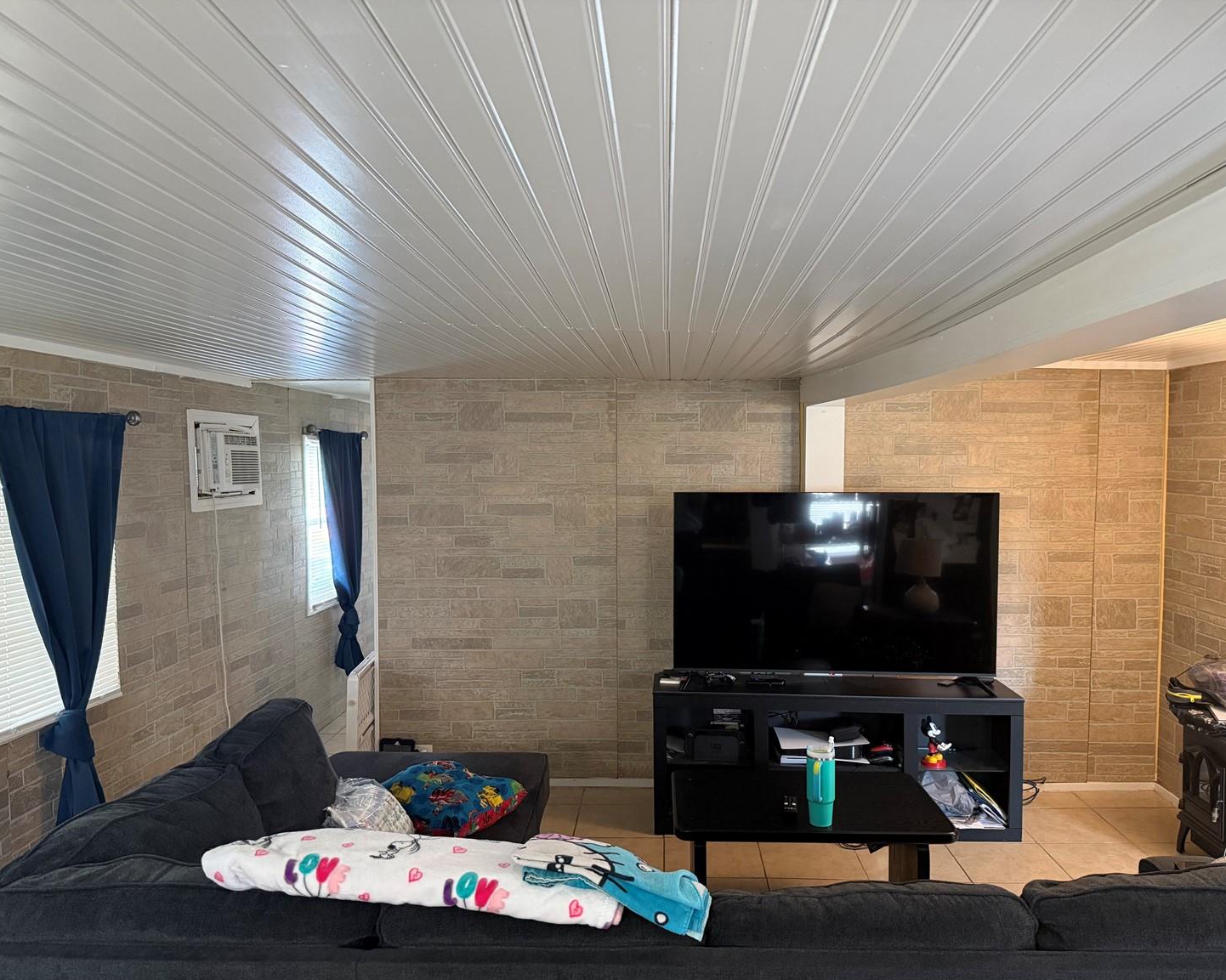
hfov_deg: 66.0
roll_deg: +0.8
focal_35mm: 26
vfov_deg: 54.9
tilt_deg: -1.8
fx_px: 943
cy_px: 507
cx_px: 637
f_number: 1.78
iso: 640
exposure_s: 1/60
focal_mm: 6.76
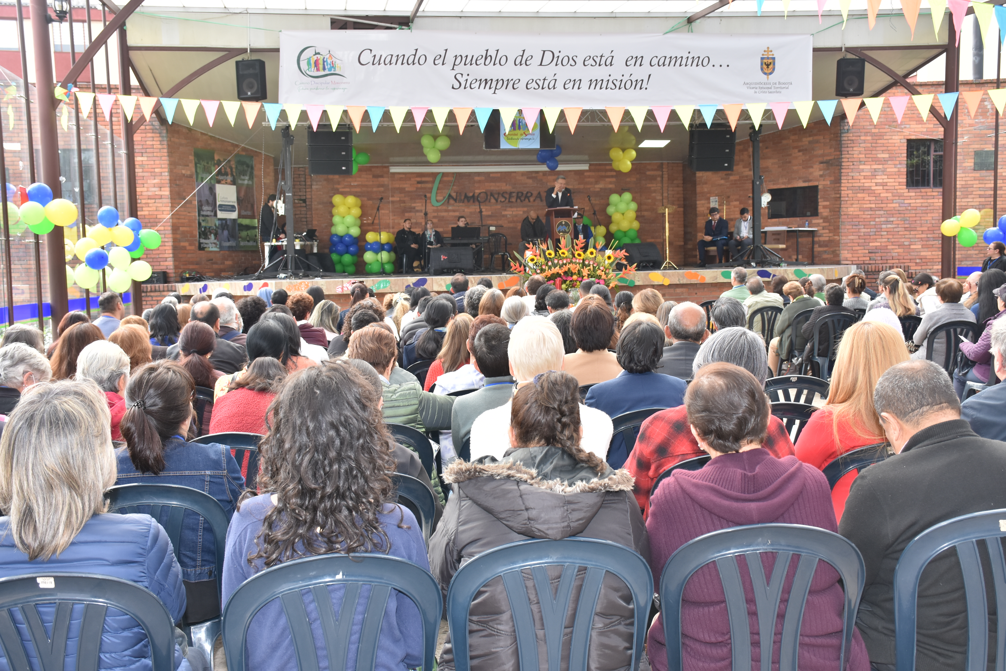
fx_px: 1132
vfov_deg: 33.0
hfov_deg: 47.9
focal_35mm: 40
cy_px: 336
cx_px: 503
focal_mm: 27
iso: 250
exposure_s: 1/80
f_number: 7.1
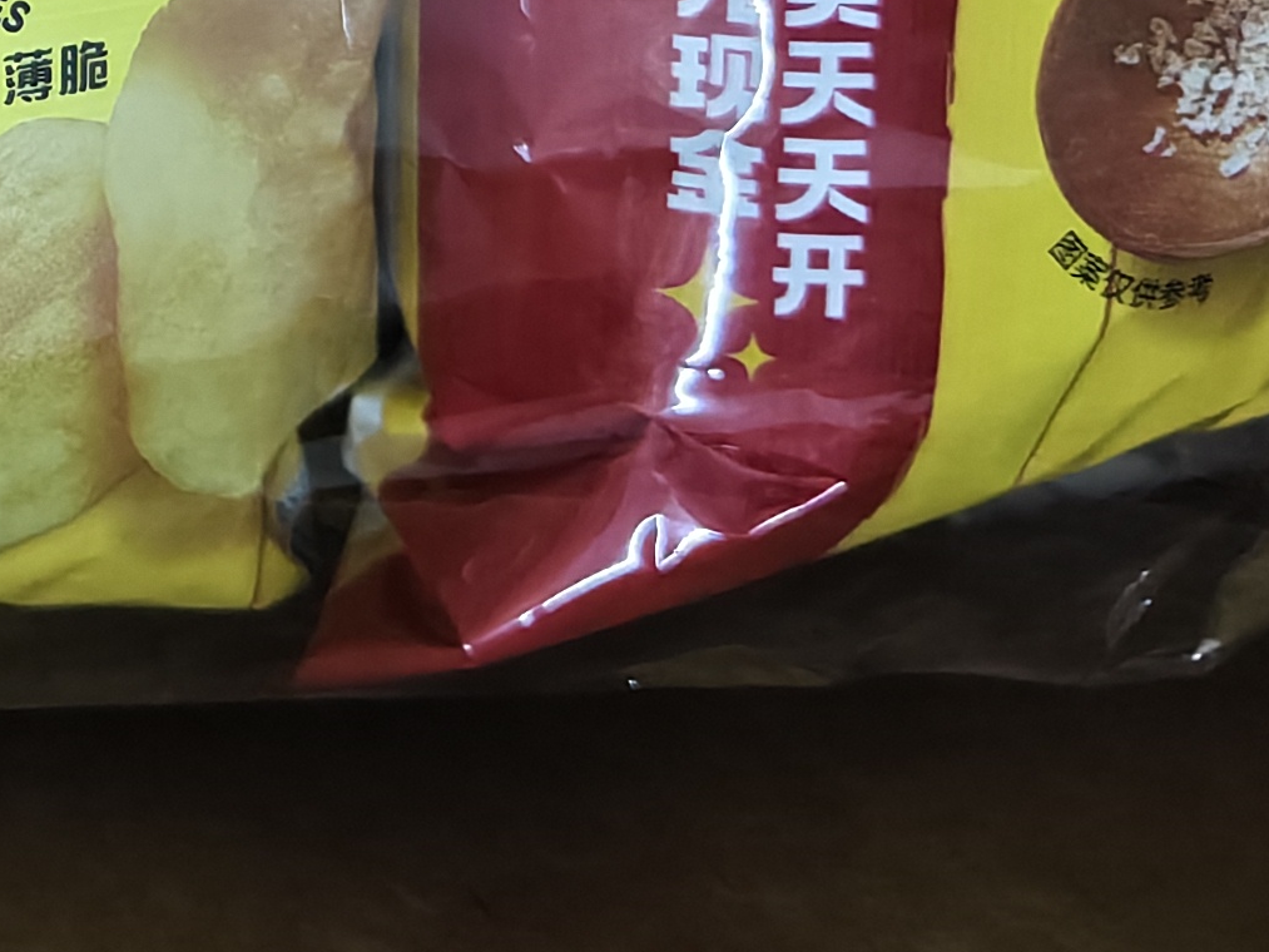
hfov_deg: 18.6
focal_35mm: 93
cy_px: -572
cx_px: -633
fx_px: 3410
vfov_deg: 14.6
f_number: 1.88
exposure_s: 1/33.3
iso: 831
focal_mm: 5.56
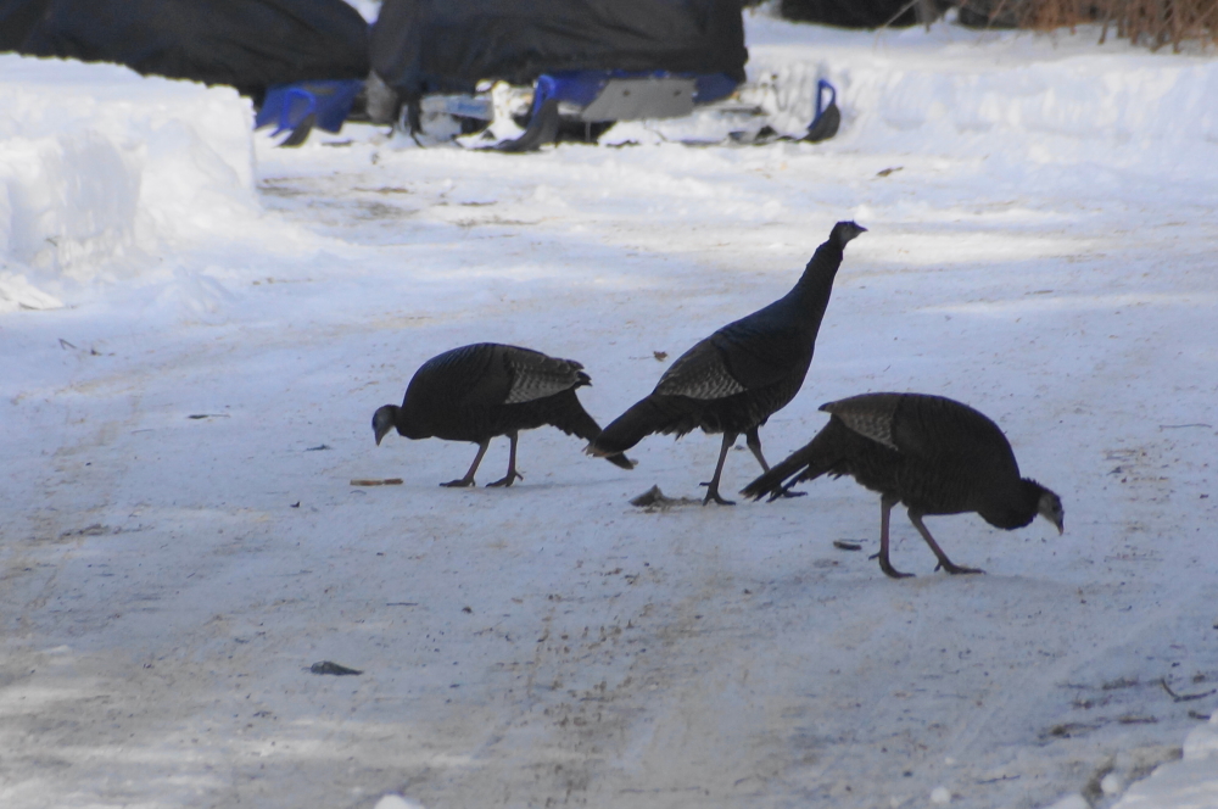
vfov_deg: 1.8
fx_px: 25342
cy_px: 404
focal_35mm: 750
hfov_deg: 2.8
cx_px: 609
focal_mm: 250
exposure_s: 1/400
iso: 320
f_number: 6.3
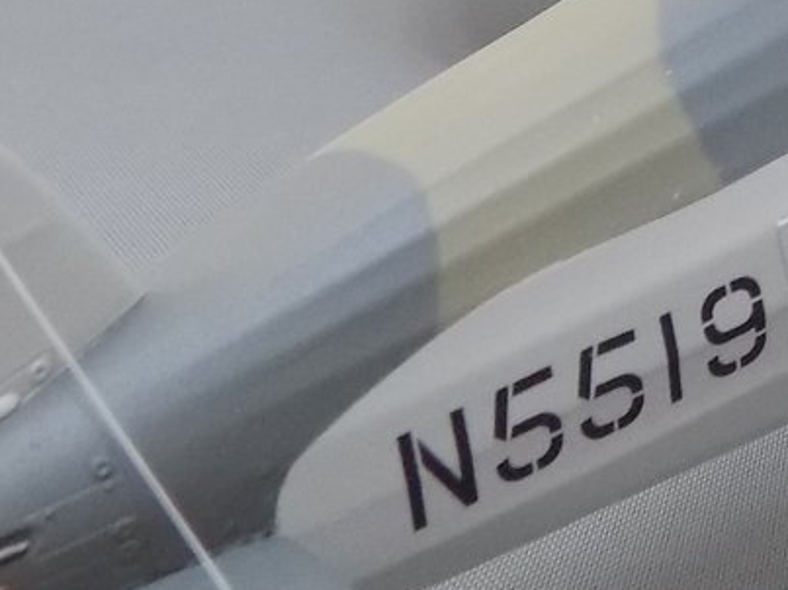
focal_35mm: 73
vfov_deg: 18.0
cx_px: 1216
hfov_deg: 21.8
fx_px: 1661
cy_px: -291
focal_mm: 4
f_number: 3.1
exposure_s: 1/30
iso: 180
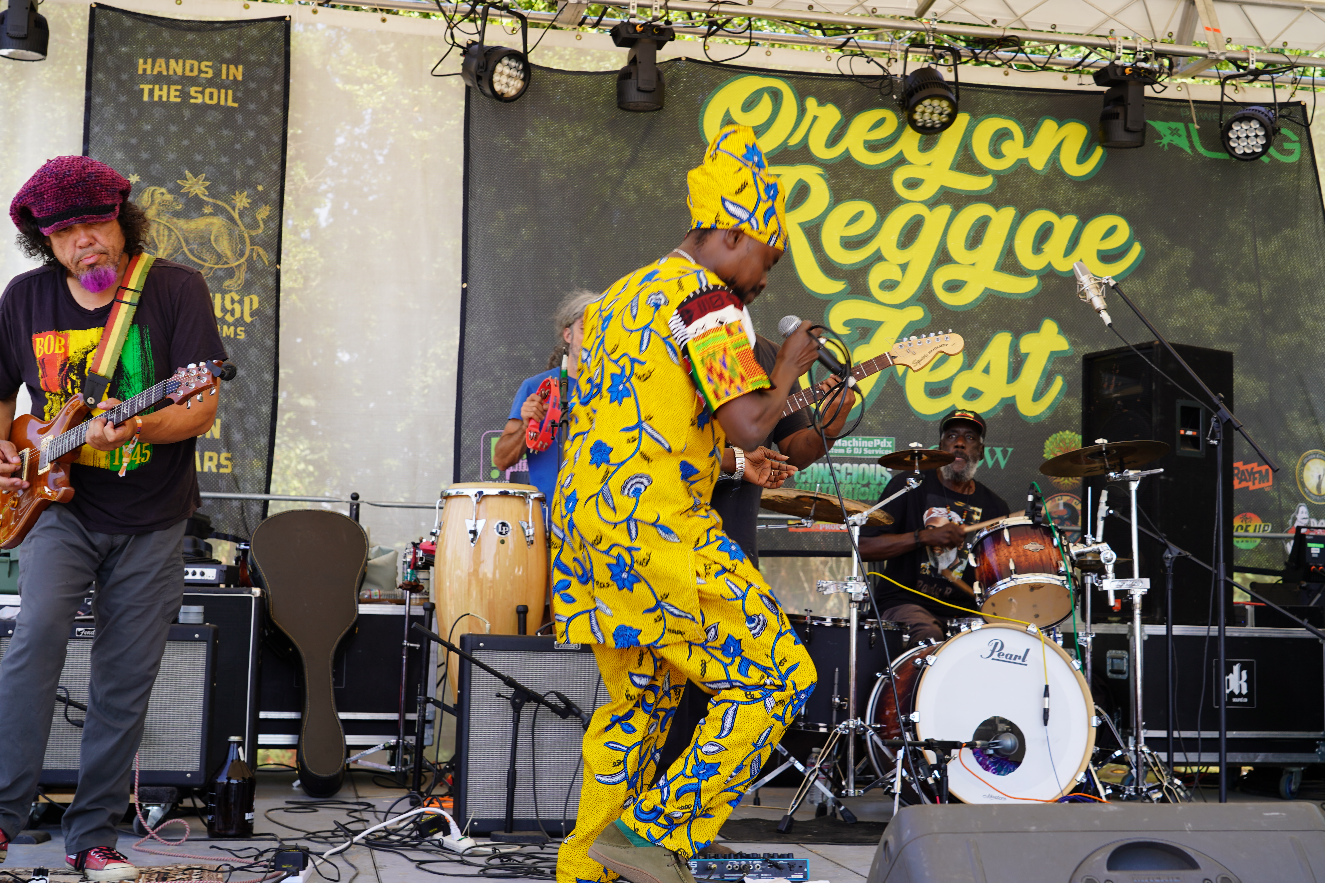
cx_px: 662
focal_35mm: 49
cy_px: 442
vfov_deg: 27.5
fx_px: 1803
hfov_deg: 40.3
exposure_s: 1/100
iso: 100
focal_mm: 49
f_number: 6.3
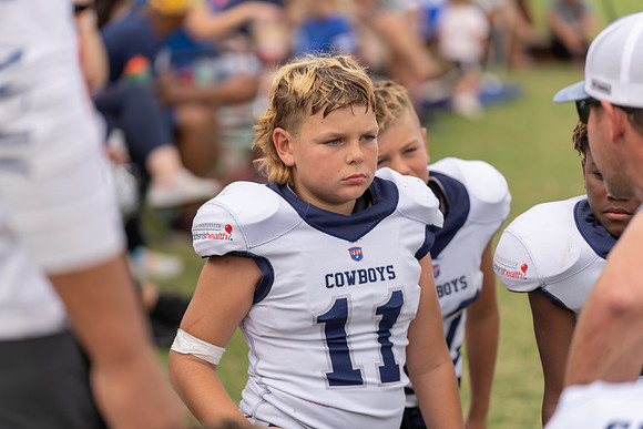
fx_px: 2626
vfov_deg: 9.3
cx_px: 322
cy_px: 214
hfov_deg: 14.0
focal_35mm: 147
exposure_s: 1/640
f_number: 2.8
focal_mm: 147
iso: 100
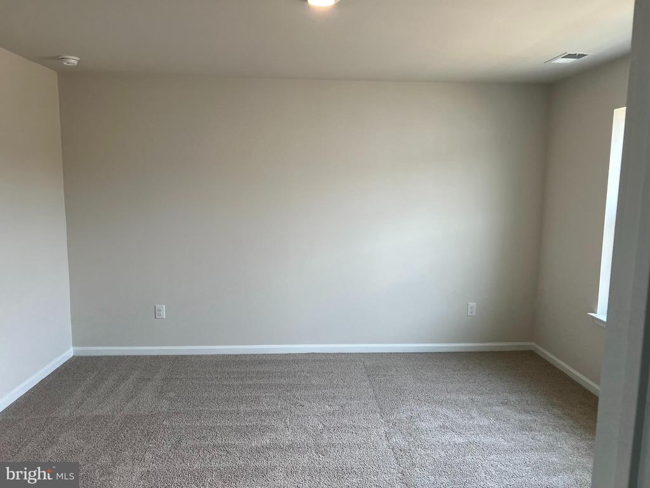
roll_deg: -0.5
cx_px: 325
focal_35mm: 26
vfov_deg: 53.1
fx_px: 488
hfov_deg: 67.3
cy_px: 244
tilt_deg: -7.7
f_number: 1.5
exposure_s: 1/120
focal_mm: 5.7
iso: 40
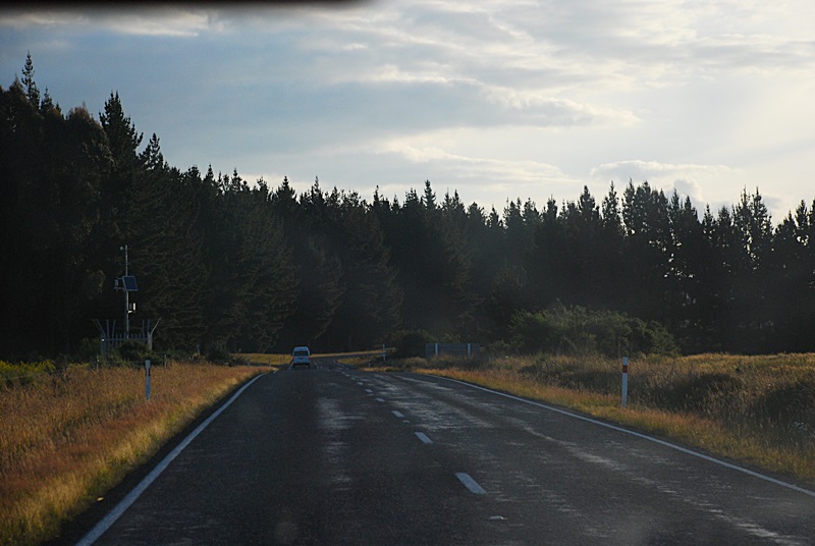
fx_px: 2721
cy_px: 273
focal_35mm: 120
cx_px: 408
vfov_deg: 11.5
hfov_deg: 17.0
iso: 400
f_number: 5.6
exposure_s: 1/1250
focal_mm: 80
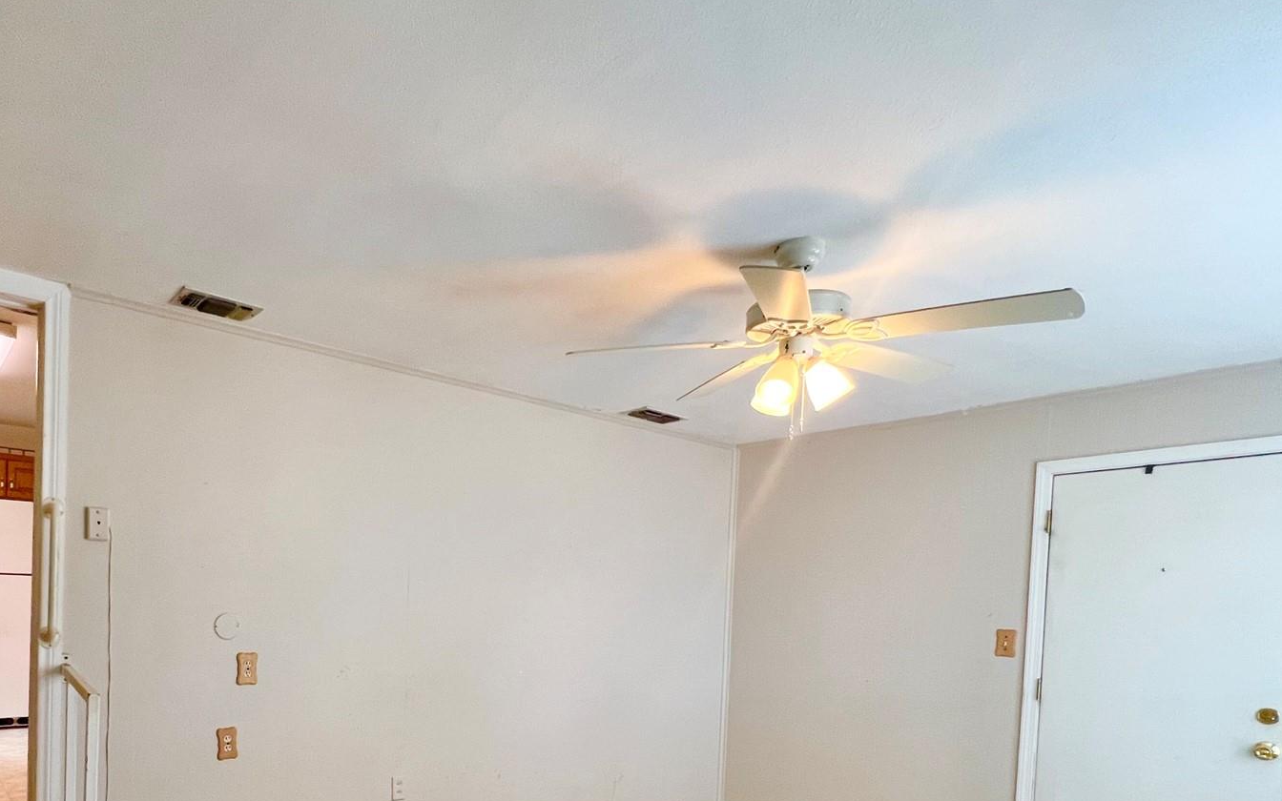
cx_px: 441
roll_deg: -1.8
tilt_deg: -3.0
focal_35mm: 21
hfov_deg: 79.9
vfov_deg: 53.7
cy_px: 631
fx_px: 734
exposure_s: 1/60
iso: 200
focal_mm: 1.57
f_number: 1.8
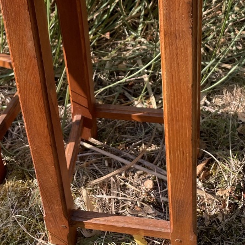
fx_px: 496
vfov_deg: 26.4
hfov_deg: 27.7
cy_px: 8
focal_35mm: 62
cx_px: 124
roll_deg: +1.7
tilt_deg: -36.3
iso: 32
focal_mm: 4.2
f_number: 1.6
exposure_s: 1/518
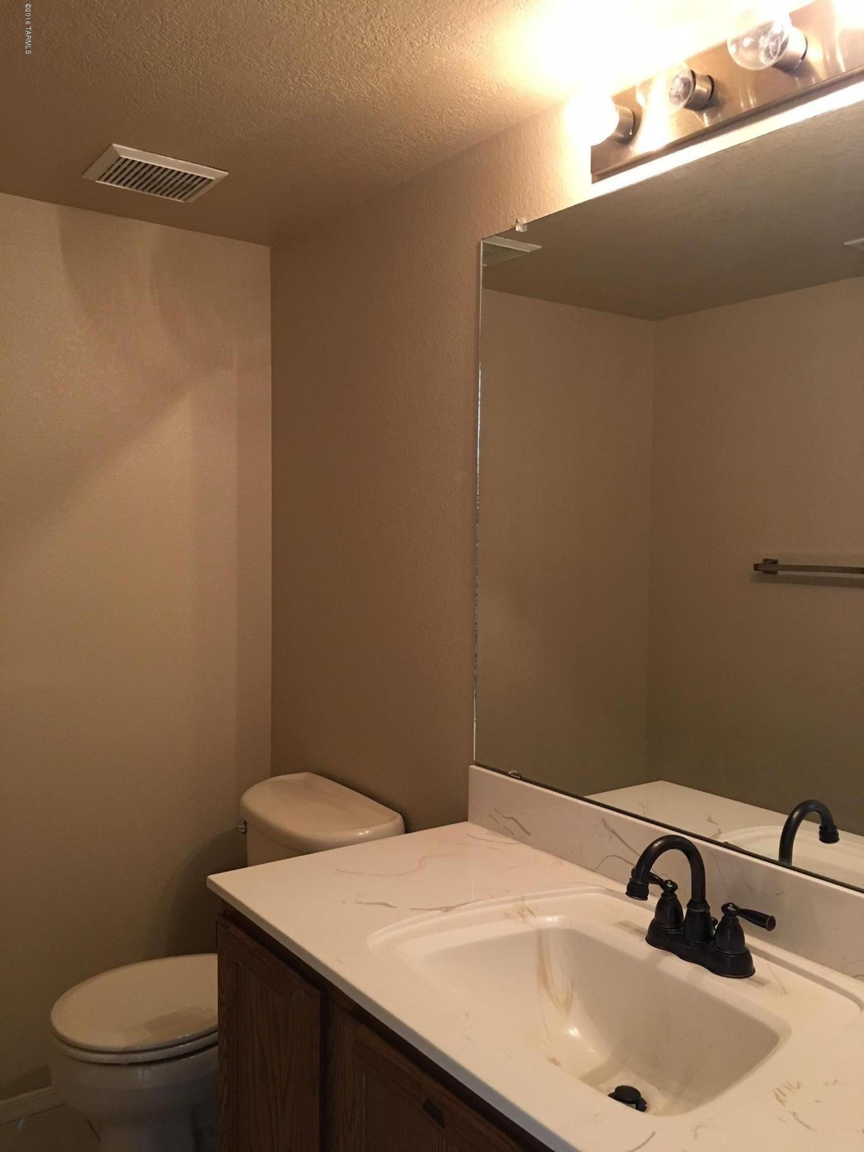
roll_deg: -0.3
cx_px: 432
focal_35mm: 29
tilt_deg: -1.2
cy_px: 576
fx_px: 965
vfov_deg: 61.7
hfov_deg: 48.2
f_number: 2.2
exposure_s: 1/15
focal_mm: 4.15
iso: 80
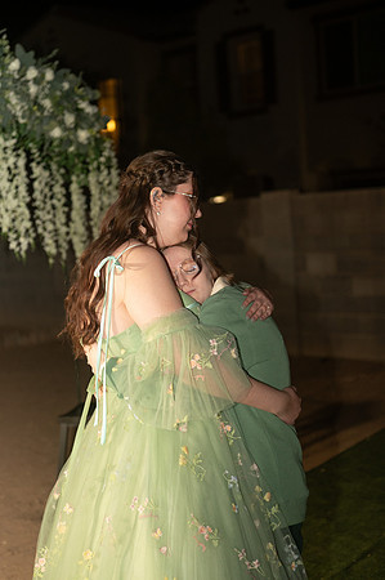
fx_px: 1125
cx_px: 192
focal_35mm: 70
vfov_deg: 28.9
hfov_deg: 19.4
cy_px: 290
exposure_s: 1/125
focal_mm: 70
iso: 1600
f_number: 2.8
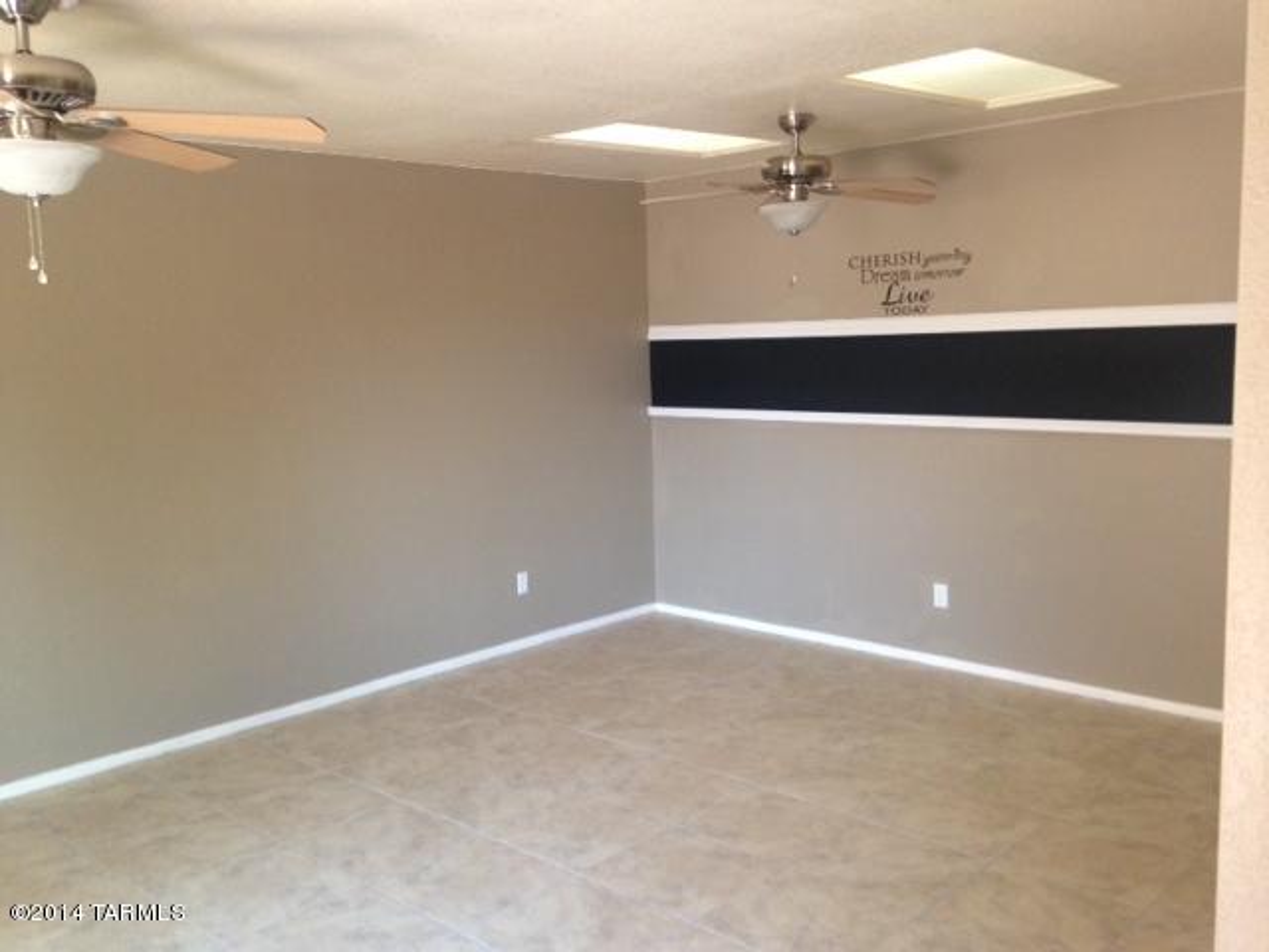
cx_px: 634
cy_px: 476
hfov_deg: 55.4
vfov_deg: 42.9
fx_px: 1210
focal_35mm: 33
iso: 125
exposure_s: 1/20
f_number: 2.4
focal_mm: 4.12
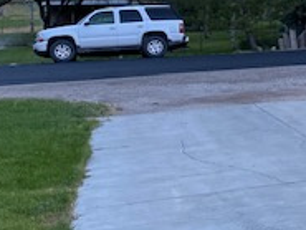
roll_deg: +1.0
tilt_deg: -2.9
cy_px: 8
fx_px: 796
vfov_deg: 16.2
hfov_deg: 19.6
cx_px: 427
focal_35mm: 90
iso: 125
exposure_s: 1/120
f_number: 1.8
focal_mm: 4.25
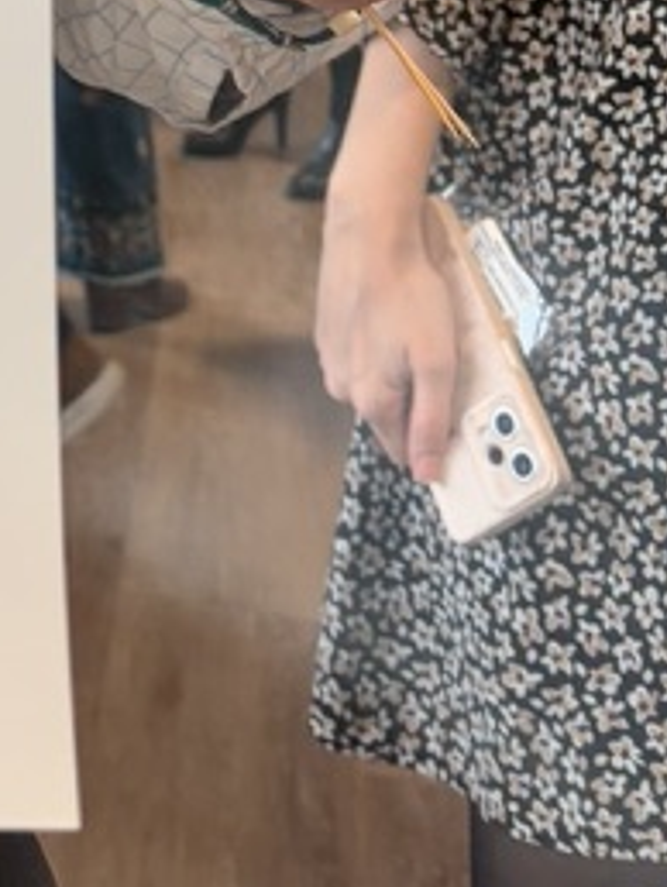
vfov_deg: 17.0
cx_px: -471
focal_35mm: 103
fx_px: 2642
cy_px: -488
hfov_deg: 13.2
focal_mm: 5.96
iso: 64
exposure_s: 1/82
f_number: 1.6
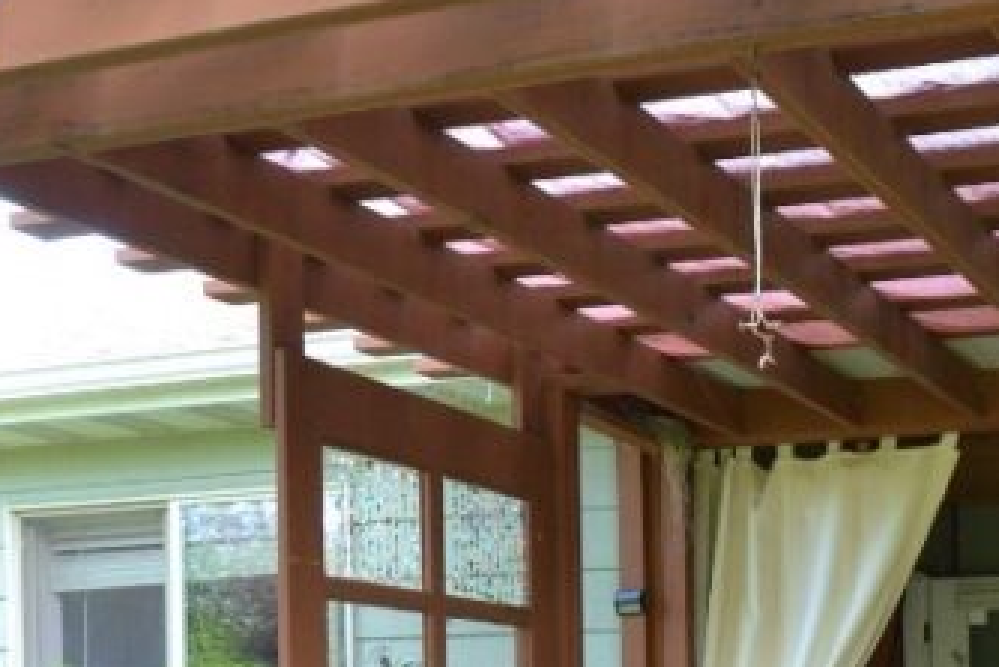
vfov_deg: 26.7
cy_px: 749
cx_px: 1164
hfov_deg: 35.0
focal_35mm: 46
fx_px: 1277
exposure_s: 1/50
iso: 400
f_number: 5.6
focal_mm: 10
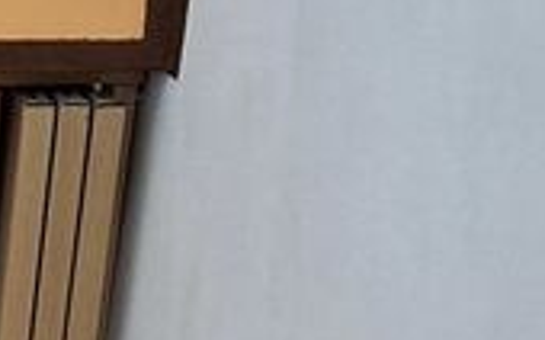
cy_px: 847
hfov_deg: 10.5
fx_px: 2776
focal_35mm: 187
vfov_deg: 6.6
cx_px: -455
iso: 250
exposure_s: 1/25
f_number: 1.8
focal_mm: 4.69
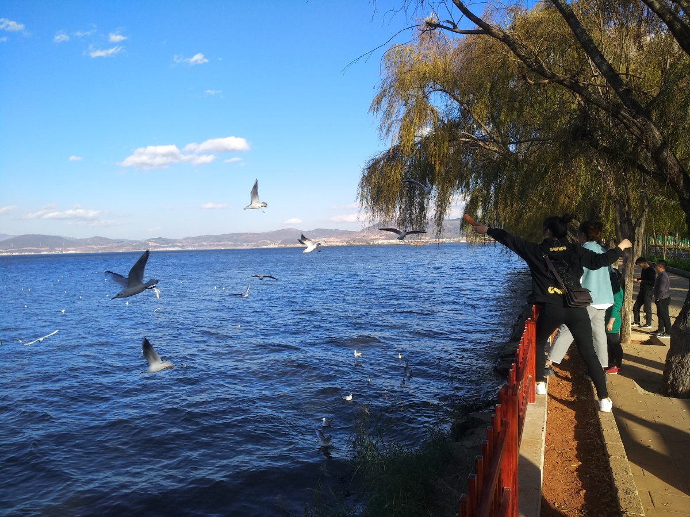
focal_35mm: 22
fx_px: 439
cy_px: 258
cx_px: 345
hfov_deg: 76.4
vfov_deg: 61.1
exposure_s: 1/654
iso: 100
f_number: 2.2
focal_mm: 3.81
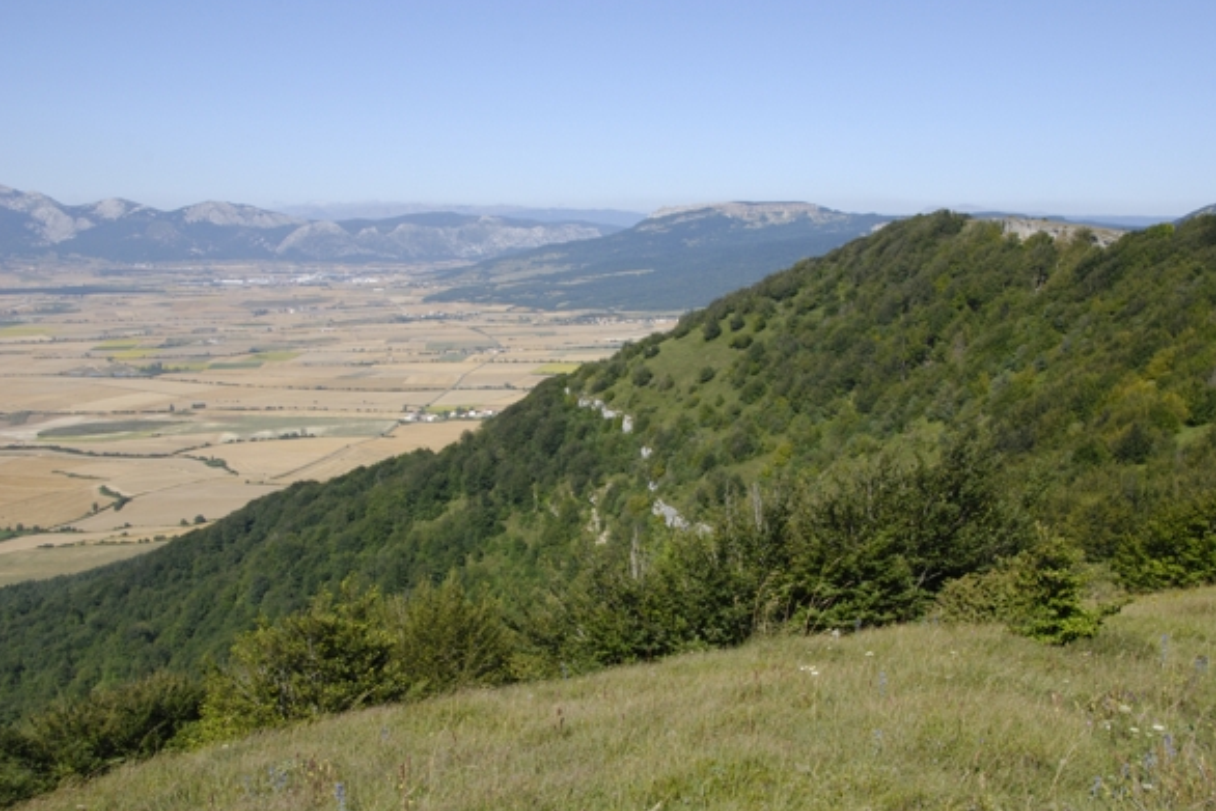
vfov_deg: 33.4
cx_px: 614
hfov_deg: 48.4
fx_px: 1351
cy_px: 413
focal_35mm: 40
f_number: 13
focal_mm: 26
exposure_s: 1/400
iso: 400
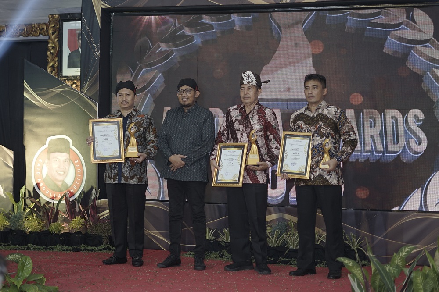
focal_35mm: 75
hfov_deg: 27.0
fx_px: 914
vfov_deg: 18.2
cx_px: 220
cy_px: 146
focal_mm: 50
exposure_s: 1/100
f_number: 1.8
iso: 200
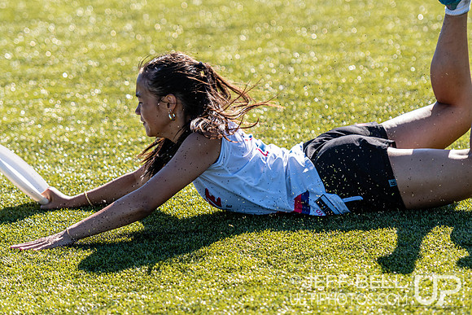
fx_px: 2852
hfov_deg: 9.5
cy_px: 158
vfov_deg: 6.3
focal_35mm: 218
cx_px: 236
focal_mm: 145
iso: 200
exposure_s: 1/1000
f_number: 3.2
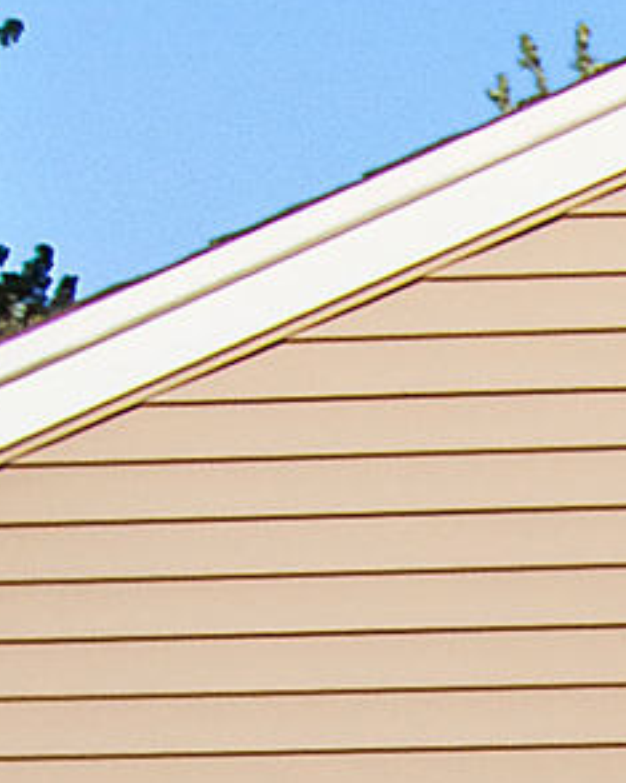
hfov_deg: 6.6
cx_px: 2110
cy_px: 1457
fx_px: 4773
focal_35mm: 206
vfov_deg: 8.9
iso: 400
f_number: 22
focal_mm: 14
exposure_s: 1/80
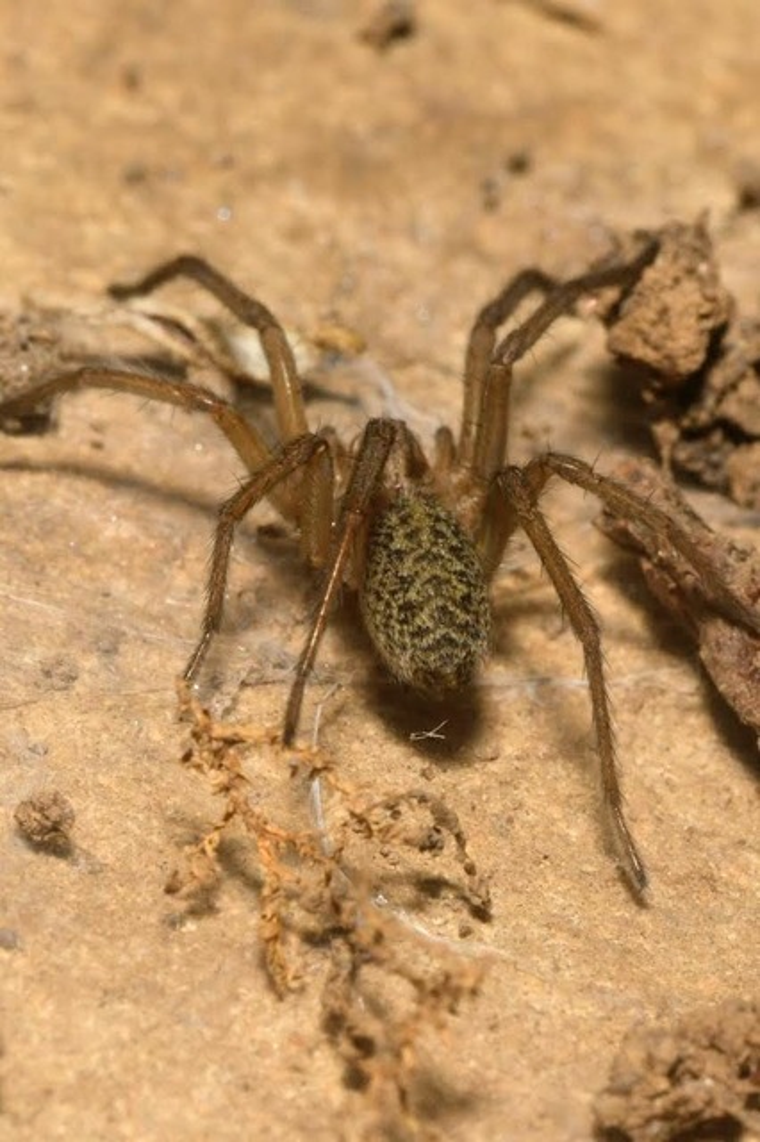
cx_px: 380
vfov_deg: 13.0
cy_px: 571
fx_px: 4993
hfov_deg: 8.7
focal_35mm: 158
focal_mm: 105
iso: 250
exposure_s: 1/60
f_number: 32
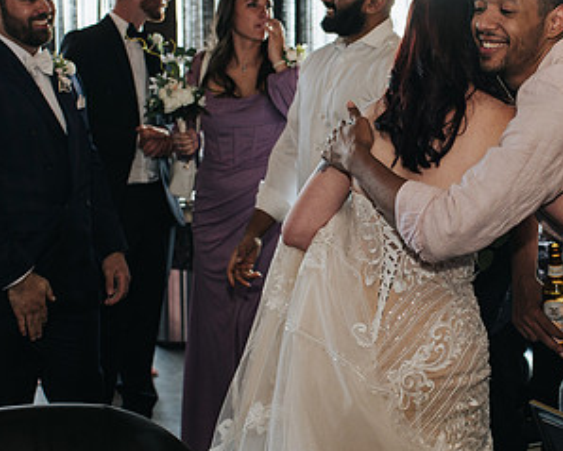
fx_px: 1151
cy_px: 217
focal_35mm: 69
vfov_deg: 22.2
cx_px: 405
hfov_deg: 27.2
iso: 1000
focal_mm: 35
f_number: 3.5
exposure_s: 1/200
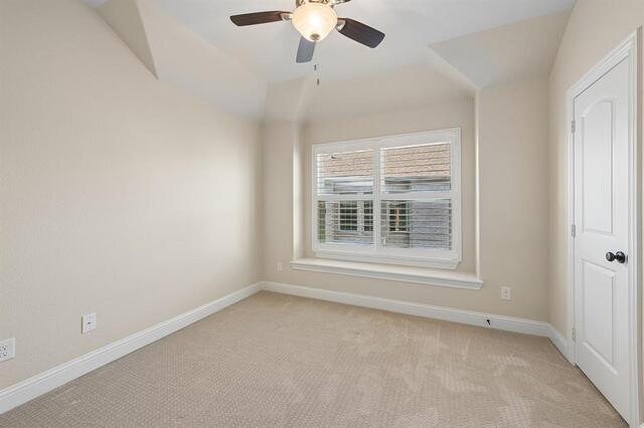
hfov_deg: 104.3
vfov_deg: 81.1
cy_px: 214
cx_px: 322
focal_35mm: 14
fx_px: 250
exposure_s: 1/50
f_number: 8
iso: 400
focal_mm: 14
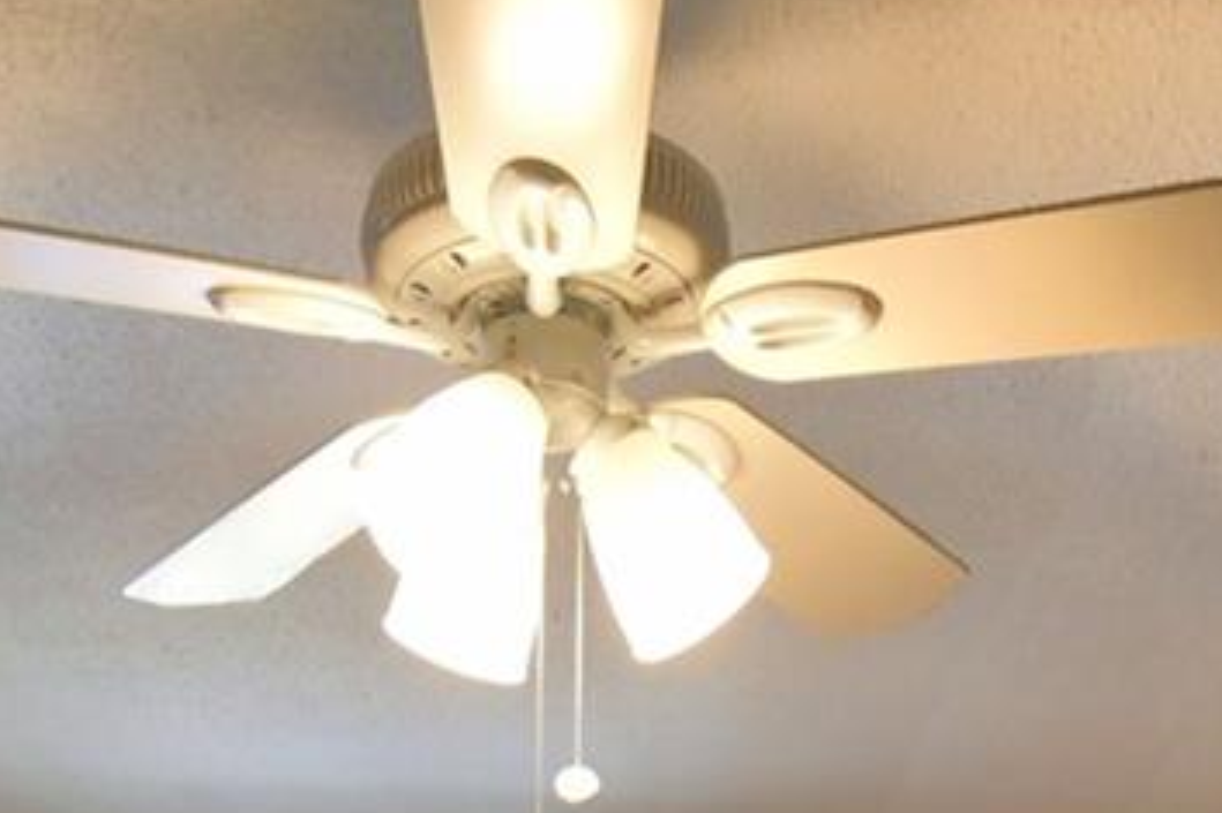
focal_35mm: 68
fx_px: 2307
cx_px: 599
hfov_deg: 29.7
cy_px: 1816
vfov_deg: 14.7
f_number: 4.5
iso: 400
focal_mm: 10
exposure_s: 1/50
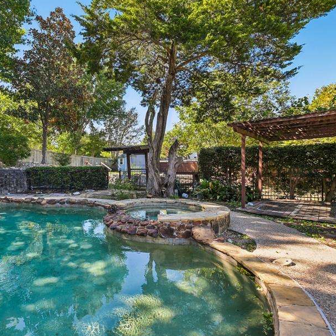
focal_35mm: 20
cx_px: 120
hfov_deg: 73.2
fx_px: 220
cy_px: 168
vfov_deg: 74.8
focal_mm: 14
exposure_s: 1/125
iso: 400
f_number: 8
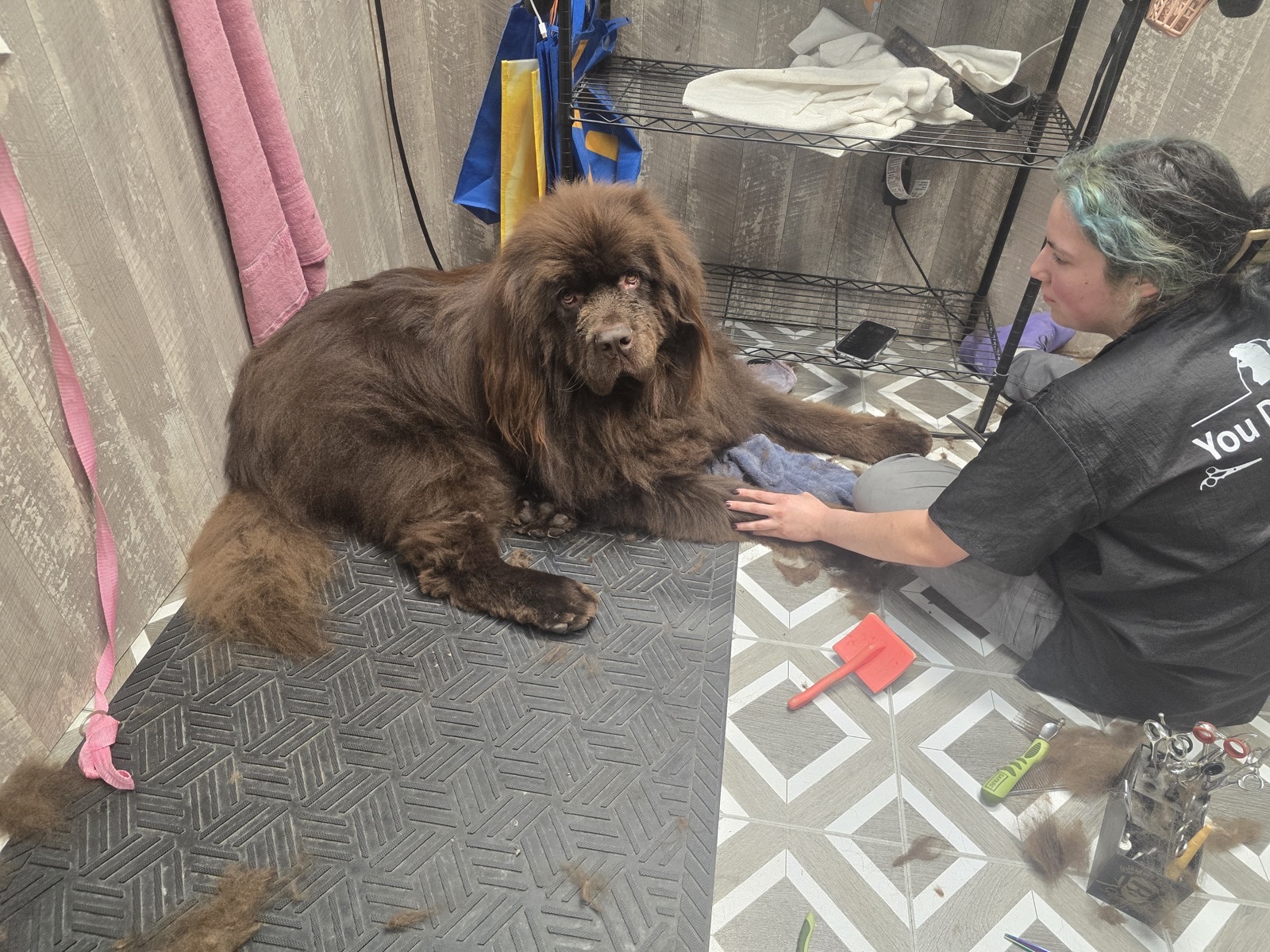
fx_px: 844
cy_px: 476
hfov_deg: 73.9
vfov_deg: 58.9
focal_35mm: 23
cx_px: 635
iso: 320
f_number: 1.7
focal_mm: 6.3
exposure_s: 1/120
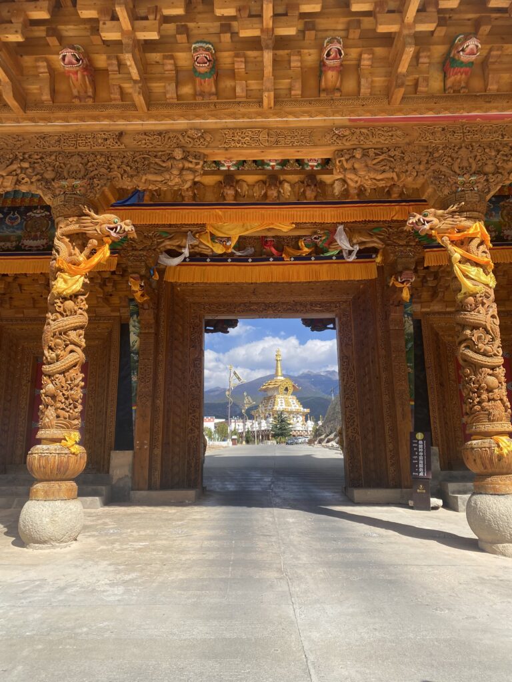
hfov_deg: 53.1
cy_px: 341
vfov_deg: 67.3
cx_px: 256
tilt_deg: +14.6
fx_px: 513
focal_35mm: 26
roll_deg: +1.3
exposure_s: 1/1866
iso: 32
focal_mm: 4.25
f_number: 1.8
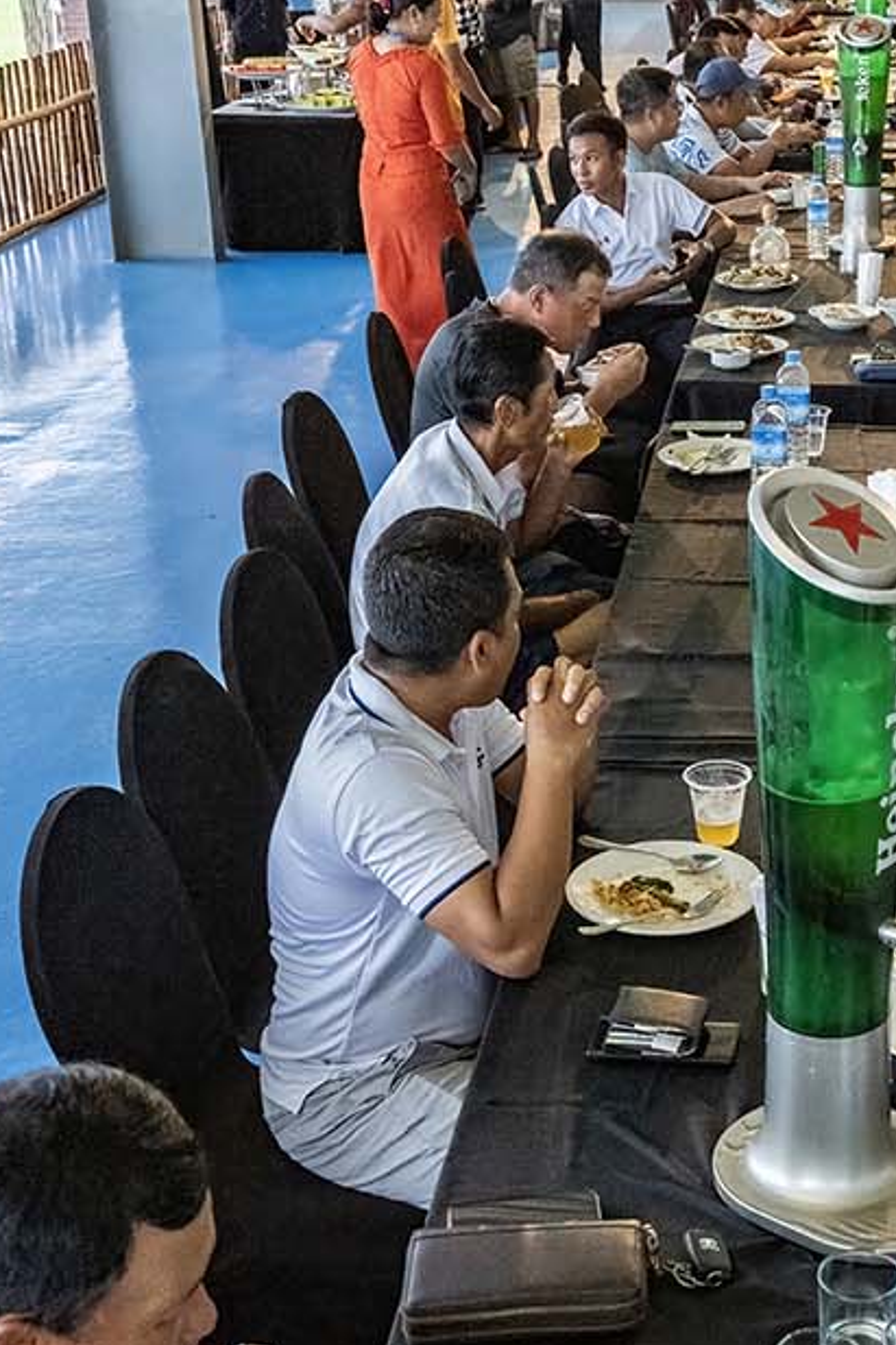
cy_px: 695
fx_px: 2092
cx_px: 844
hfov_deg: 23.4
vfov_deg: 35.6
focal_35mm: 56
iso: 11400
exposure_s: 1/200
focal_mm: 24
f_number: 5
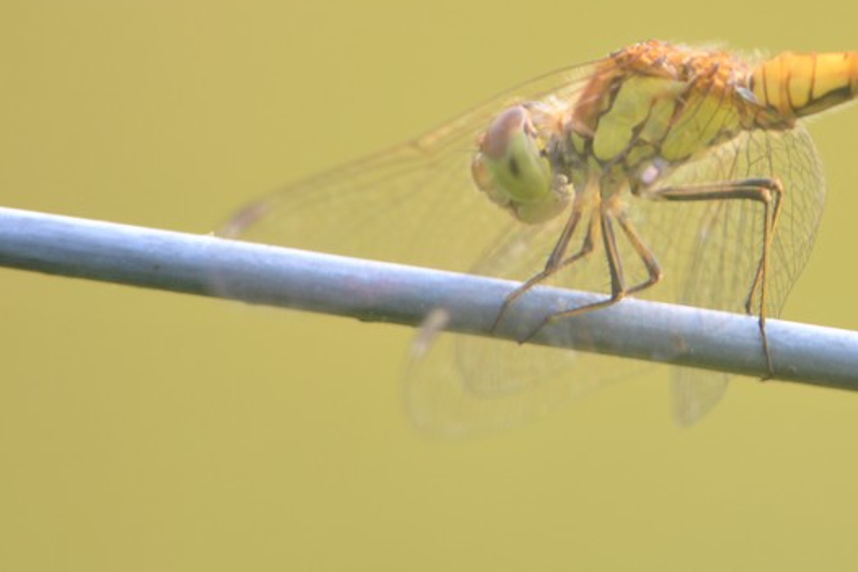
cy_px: 114
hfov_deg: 2.8
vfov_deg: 1.9
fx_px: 17617
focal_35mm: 739
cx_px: 719
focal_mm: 270
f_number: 8
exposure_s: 1/125
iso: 400
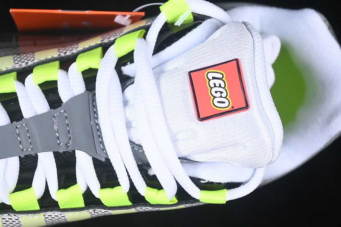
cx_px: 170
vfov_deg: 18.2
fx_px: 710
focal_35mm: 75
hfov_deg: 27.0
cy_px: 114
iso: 160
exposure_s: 1/80
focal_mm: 50
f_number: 6.3
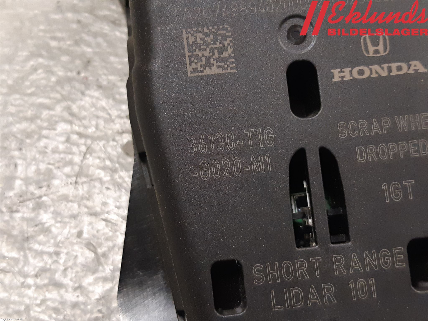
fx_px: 321
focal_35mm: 26
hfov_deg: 67.3
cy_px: 160
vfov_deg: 53.1
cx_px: 214
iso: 250
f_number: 1.7
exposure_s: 1/50
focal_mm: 3.93
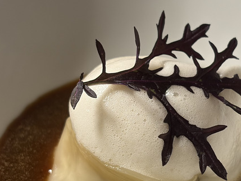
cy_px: 118
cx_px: 154
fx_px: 717
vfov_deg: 14.4
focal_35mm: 103
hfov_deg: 19.0
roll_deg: -0.2
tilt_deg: -39.2
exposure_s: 1/60
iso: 160
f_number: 1.6
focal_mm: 5.96
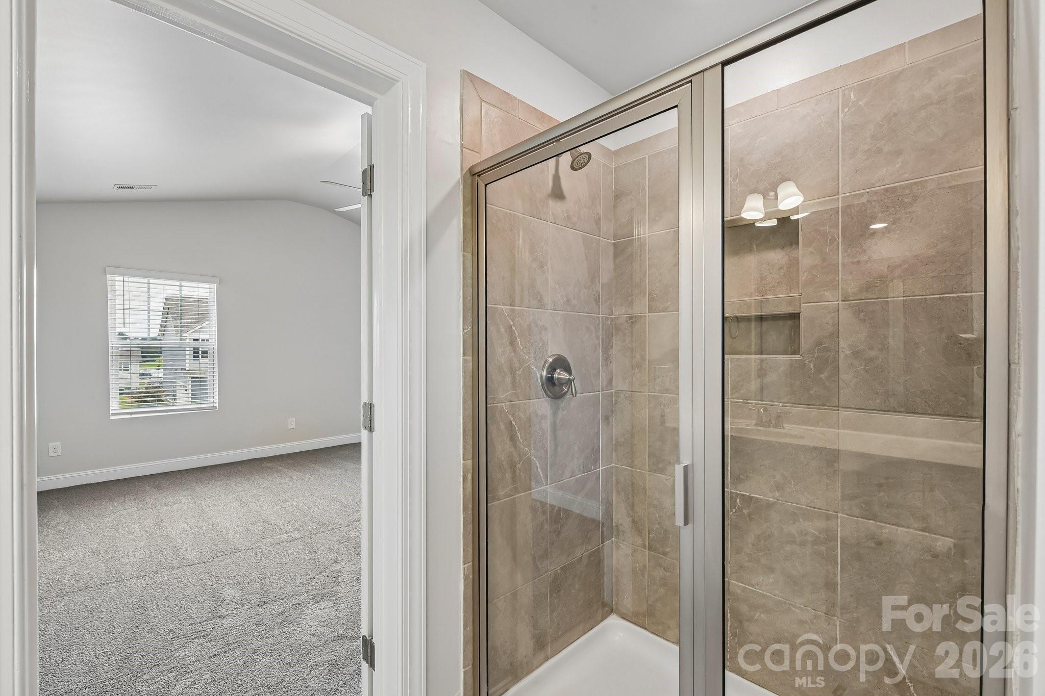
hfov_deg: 100.4
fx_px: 435
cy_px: 348
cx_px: 522
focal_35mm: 15
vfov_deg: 77.3
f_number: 11
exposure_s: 1/6
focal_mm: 15
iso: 200
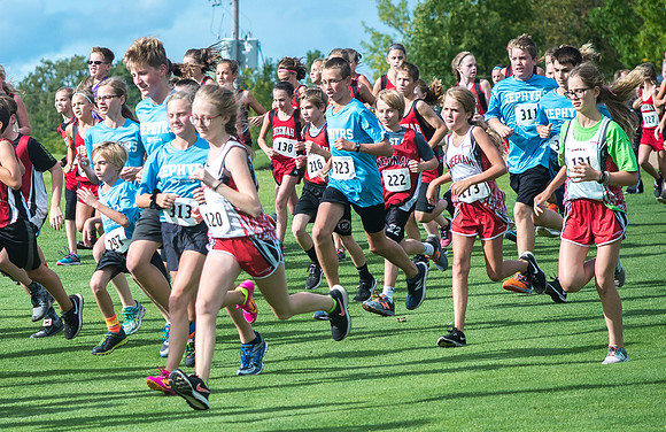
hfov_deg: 7.6
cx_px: 148
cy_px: 257
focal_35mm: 272
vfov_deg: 5.0
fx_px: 4981
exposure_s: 1/2500
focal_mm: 170
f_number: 8
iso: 1000
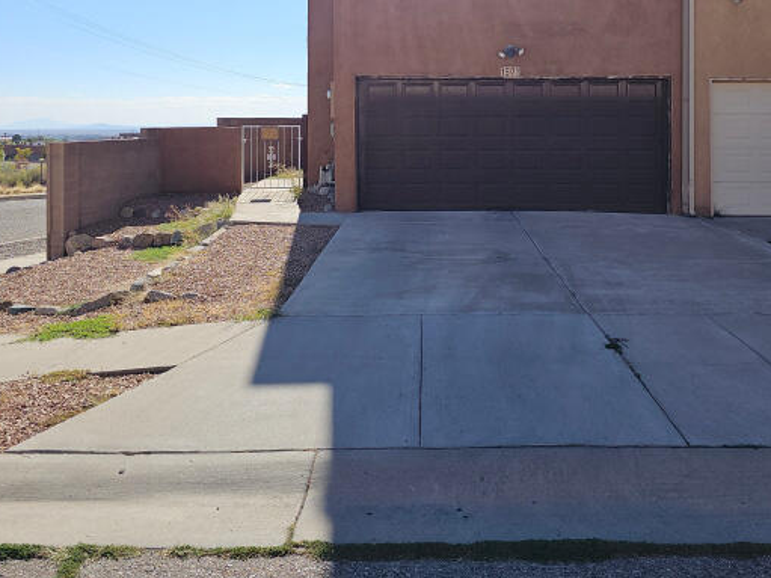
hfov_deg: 51.3
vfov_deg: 38.4
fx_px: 802
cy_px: 127
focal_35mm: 36
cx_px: 424
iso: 10
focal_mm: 6.3
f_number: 1.7
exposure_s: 1/859
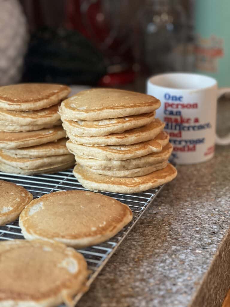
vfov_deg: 25.3
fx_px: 682
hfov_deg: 19.1
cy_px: 154
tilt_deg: -19.0
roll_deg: +0.3
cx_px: 115
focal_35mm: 77
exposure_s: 1/40
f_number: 2.8
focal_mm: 9
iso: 250
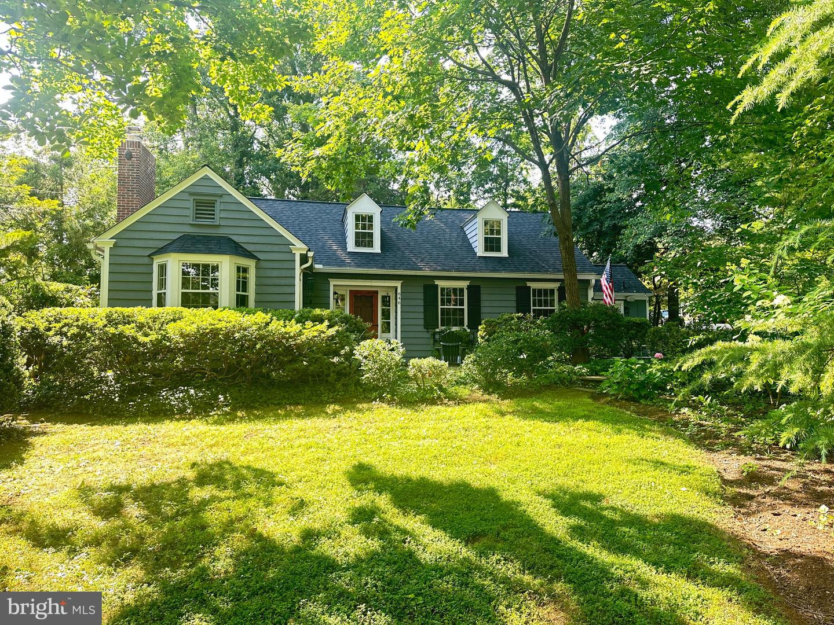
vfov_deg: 56.8
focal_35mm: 24
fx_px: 578
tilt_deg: +3.8
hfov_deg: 71.6
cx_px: 417
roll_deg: +0.2
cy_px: 312
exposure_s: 1/171
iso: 80
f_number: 1.78
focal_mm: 6.86
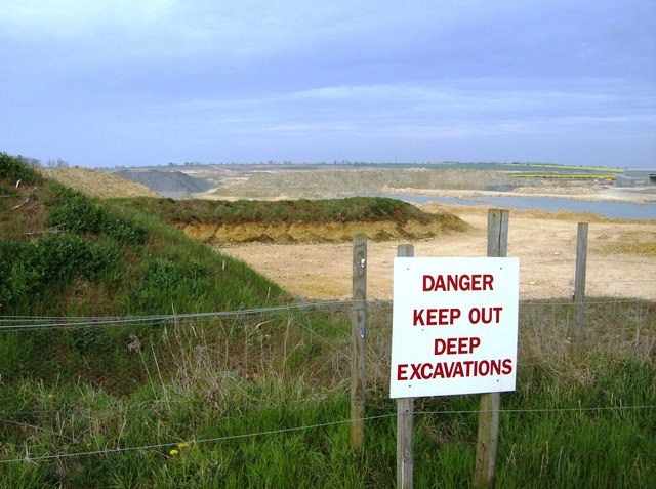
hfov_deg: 51.5
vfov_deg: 39.5
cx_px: 328
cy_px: 244
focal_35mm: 36
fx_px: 681
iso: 100
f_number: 4.7
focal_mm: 6
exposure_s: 1/727
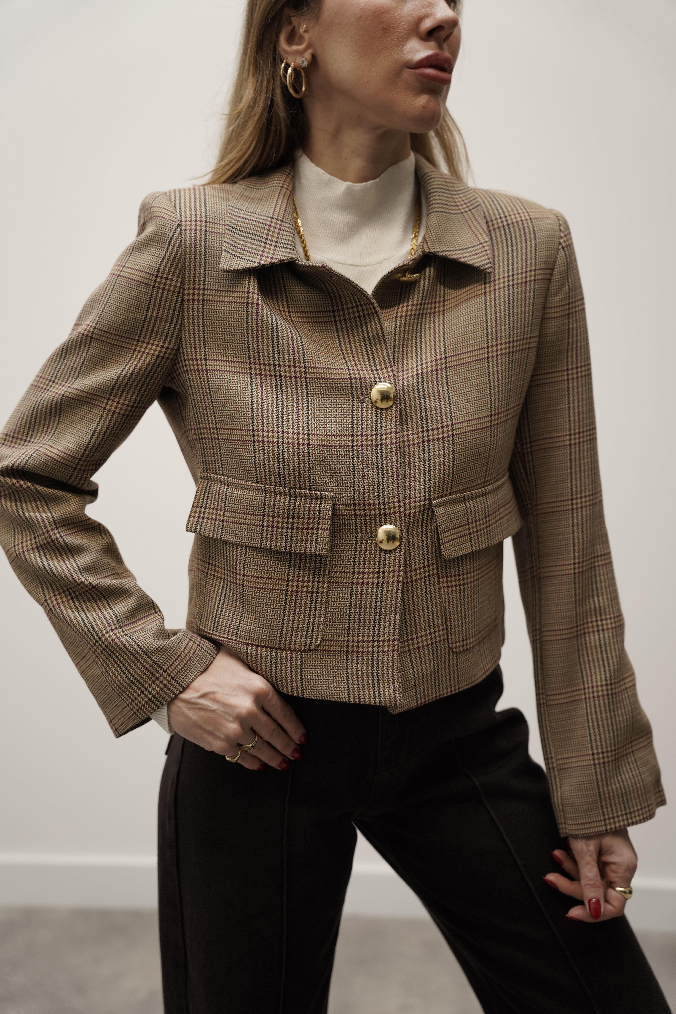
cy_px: 507
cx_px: 338
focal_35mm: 46
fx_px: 1310
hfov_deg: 28.9
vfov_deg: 42.3
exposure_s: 1/250
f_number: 2.8
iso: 400
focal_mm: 46.5
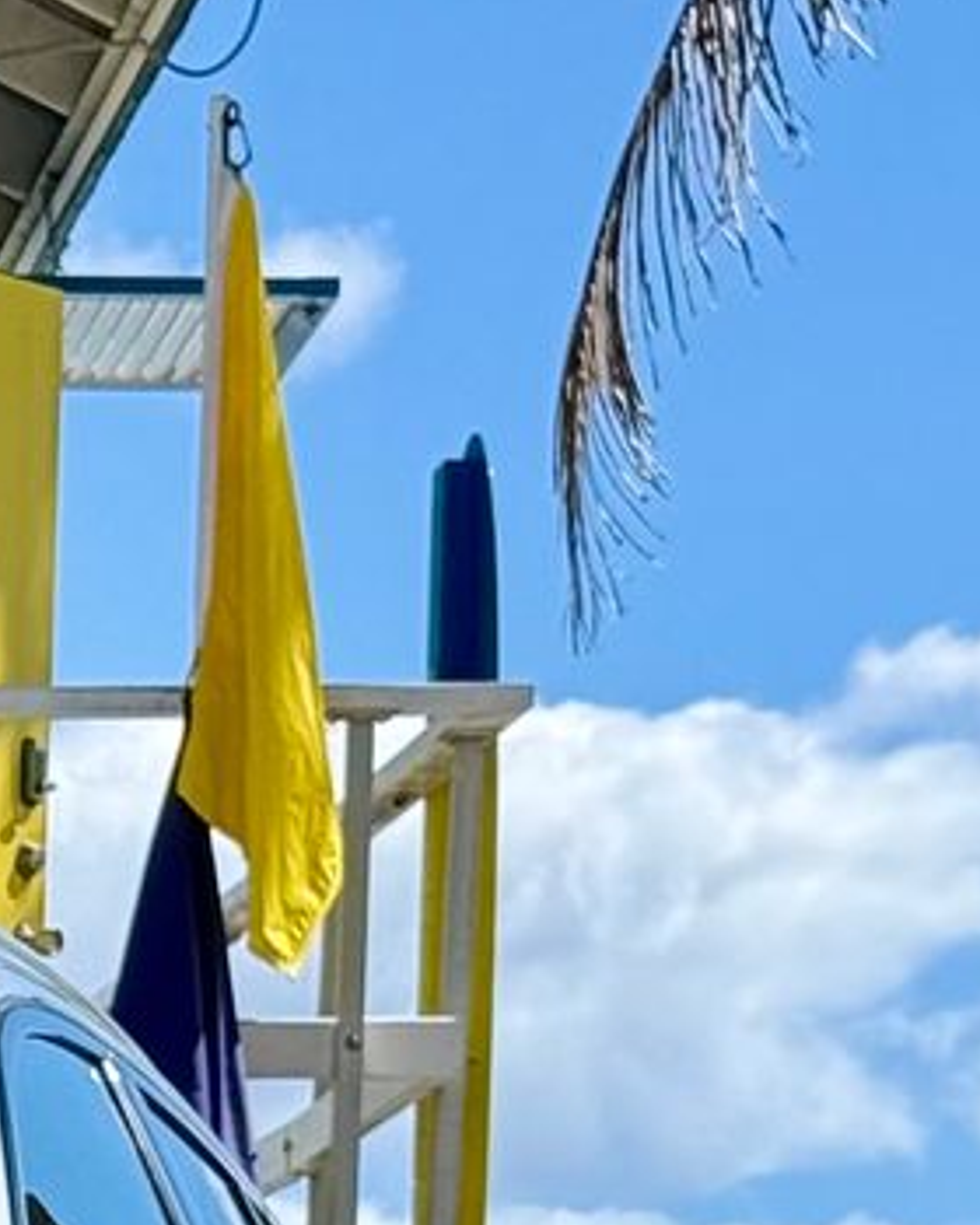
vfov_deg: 8.7
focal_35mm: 214
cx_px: -1449
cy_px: 2076
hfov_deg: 6.8
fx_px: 7759
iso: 64
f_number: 1.78
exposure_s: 1/4329
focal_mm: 6.76
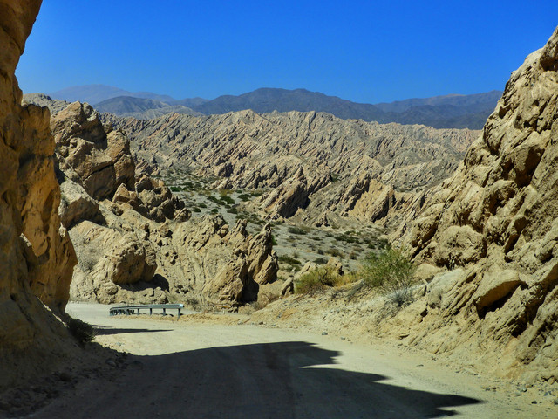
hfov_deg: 34.9
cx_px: 279
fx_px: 887
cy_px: 210
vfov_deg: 26.6
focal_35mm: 55
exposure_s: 1/1250
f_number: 4
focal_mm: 9.9
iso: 100
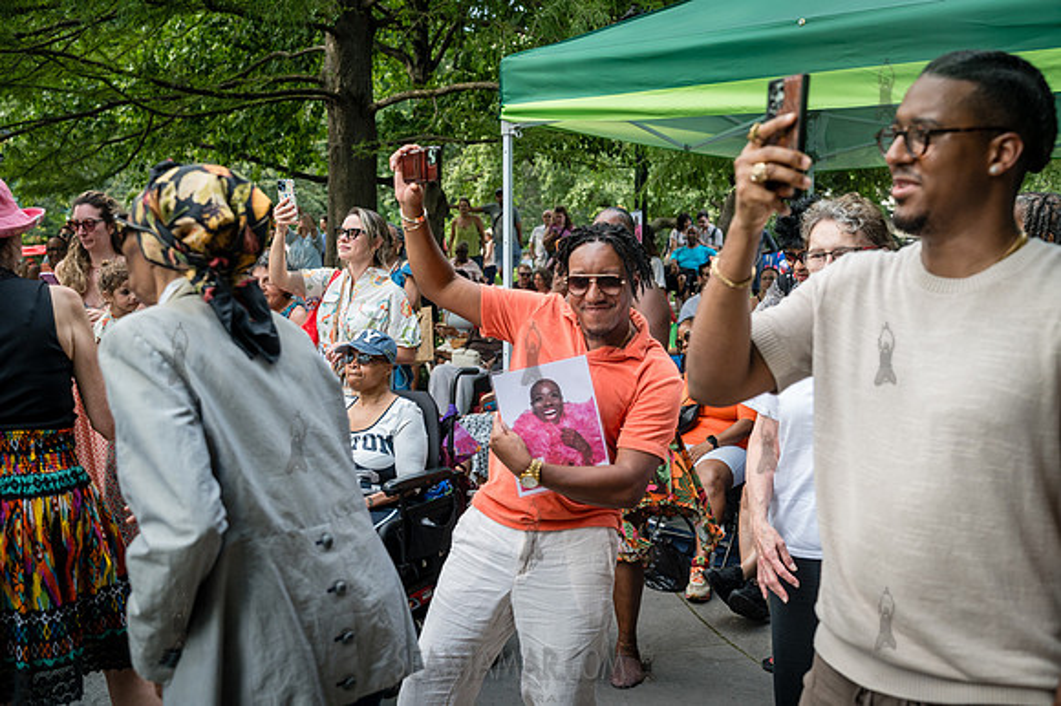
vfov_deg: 34.2
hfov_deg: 49.6
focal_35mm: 39
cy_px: 353
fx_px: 1149
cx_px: 530
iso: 640
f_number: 4
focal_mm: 39
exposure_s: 1/500
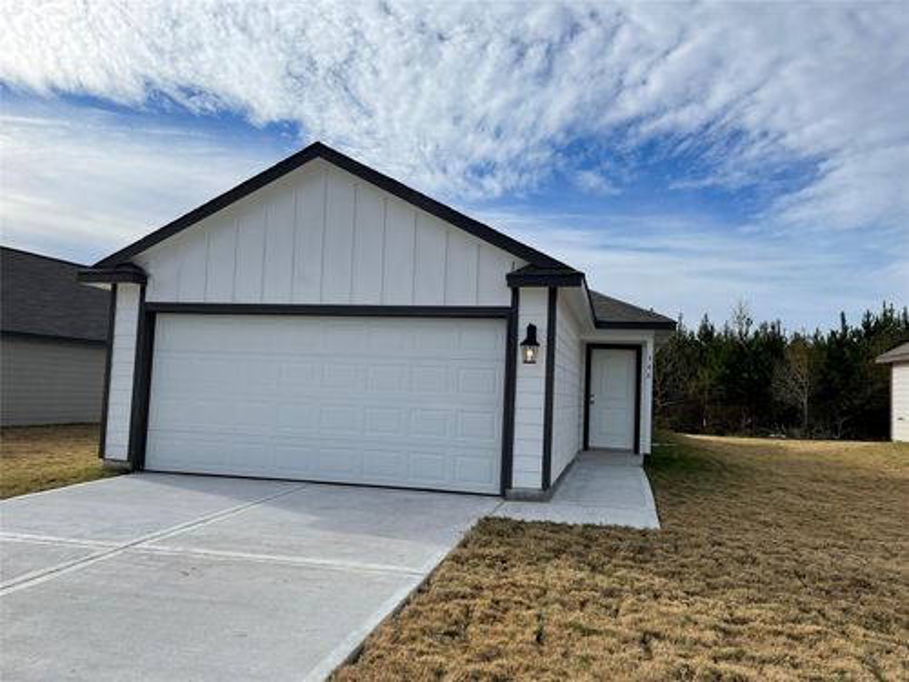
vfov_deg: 53.1
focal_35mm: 26
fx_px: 683
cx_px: 454
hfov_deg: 67.3
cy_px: 341
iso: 32
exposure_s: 1/7299
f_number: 1.6
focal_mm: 4.2
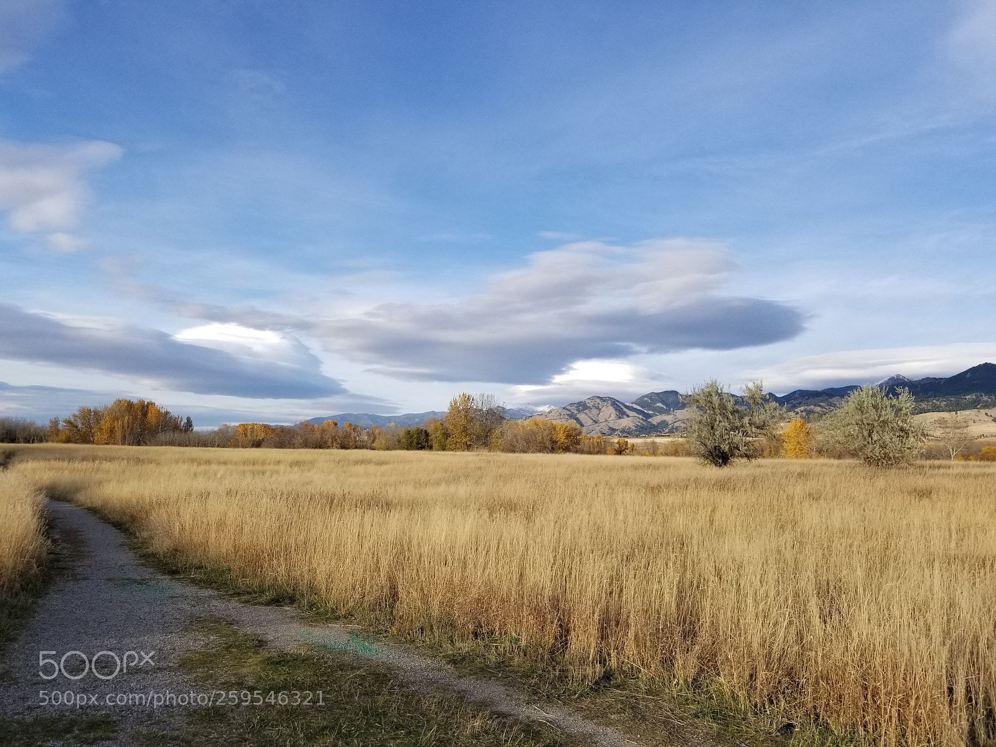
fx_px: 748
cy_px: 374
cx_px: 498
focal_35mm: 26
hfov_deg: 67.3
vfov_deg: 53.1
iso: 50
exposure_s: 1/1460
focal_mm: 4.25
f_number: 1.7
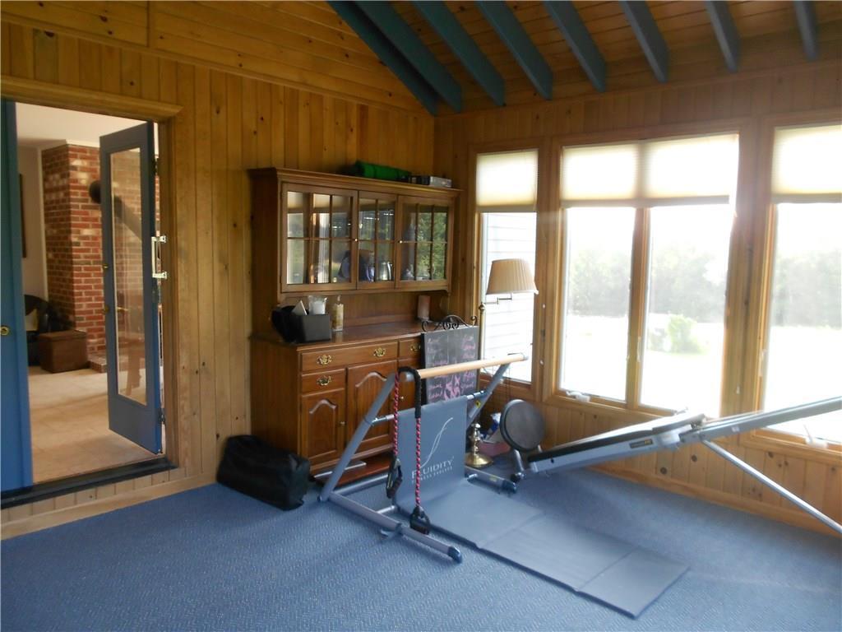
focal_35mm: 26
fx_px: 632
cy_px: 316
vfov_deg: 53.1
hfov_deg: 67.3
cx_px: 421
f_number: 3.2
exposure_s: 1/30
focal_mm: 4.6
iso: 200
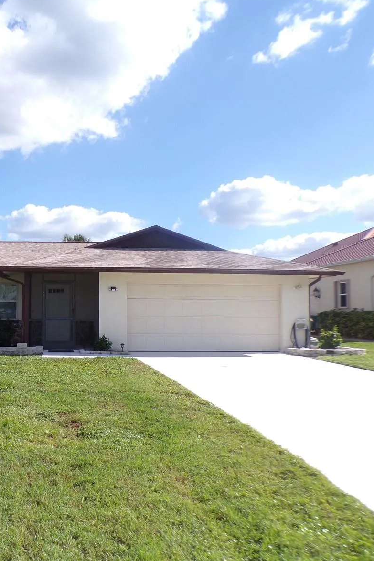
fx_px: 530
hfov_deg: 37.7
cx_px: 83
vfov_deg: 55.8
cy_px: 280
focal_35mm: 34
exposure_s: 1/1200
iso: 80
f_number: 3
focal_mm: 4.3
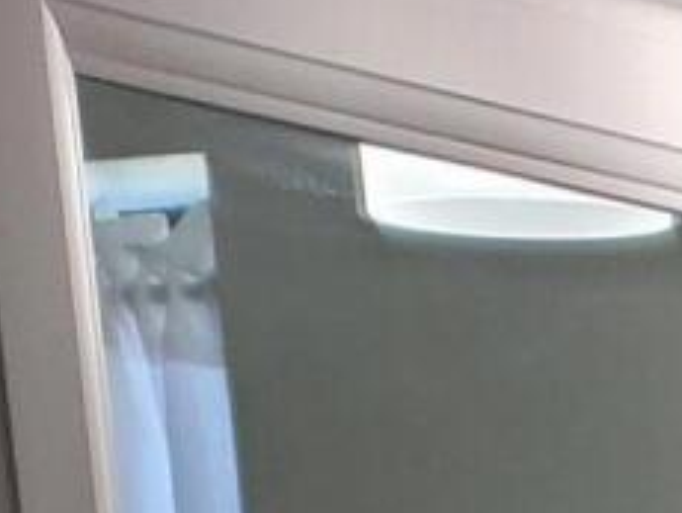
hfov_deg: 8.0
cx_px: 1749
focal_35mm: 226
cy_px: 2728
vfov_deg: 5.0
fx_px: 4457
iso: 64
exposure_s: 1/120
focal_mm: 4.3
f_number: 2.4
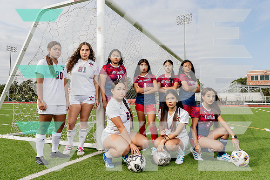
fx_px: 211
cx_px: 135
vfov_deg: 46.2
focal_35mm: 28
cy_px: 90
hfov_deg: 65.1
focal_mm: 28
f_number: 8
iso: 125
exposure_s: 1/250
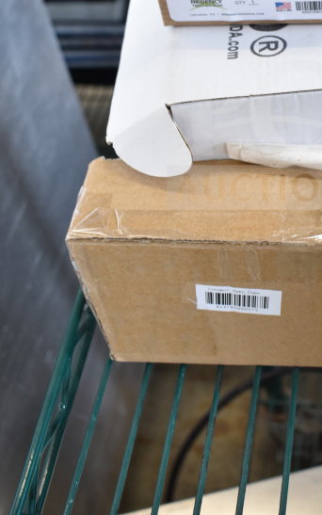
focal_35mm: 59
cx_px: 272
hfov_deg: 21.7
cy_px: 135
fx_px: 826
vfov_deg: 34.0
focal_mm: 23
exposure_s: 1/40
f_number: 3.8
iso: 640
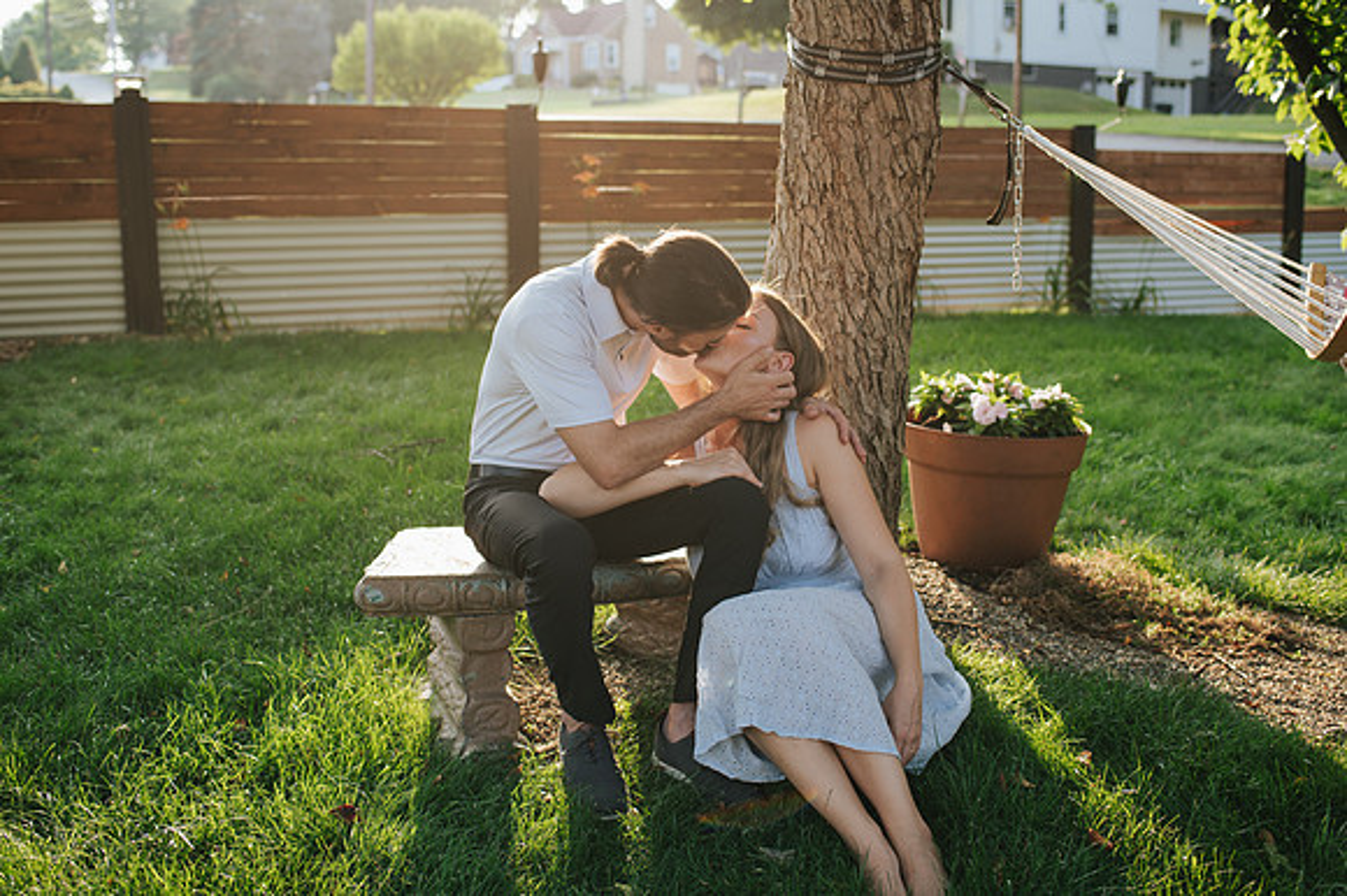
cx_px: 663
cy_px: 420
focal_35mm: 38
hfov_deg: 50.3
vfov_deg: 34.7
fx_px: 1435
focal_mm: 35
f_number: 2.8
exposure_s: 1/250
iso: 140
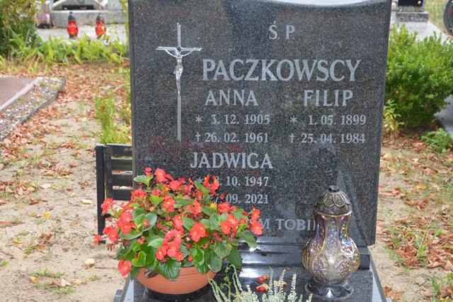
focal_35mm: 68
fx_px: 849
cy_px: 151
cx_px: 226
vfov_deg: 20.1
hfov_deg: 29.9
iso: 400
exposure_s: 1/100
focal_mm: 45
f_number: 4.8
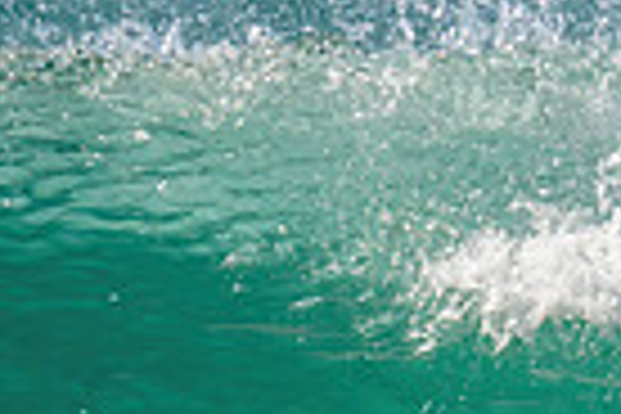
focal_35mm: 3140
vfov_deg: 0.4
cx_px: 1160
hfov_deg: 0.7
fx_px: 54161
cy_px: 514
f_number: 11
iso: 1000
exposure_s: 1/2000
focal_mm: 660
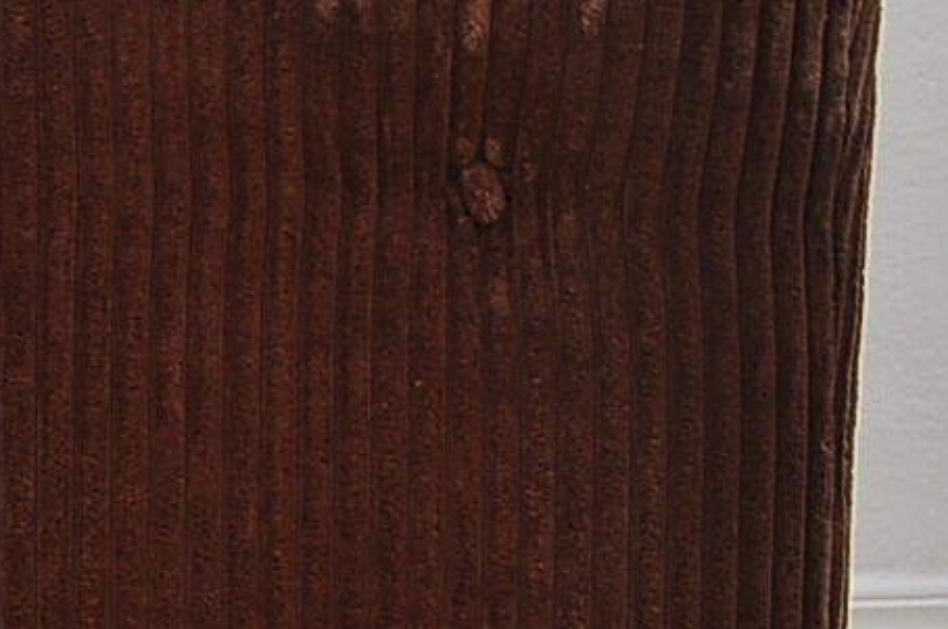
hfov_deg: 8.5
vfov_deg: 5.7
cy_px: 487
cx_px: -163
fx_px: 6335
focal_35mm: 241
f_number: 4.2
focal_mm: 34
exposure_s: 1/200
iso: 200
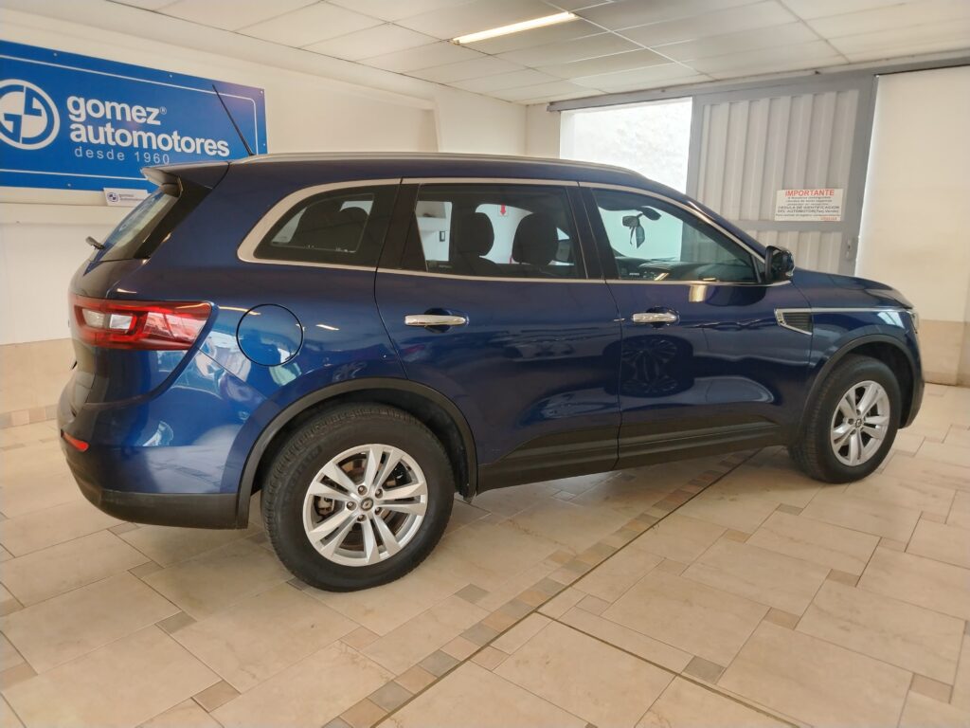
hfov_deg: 71.6
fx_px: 673
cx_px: 485
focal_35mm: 24
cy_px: 364
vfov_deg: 56.8
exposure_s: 1/50
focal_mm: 5.25
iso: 550
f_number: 1.75
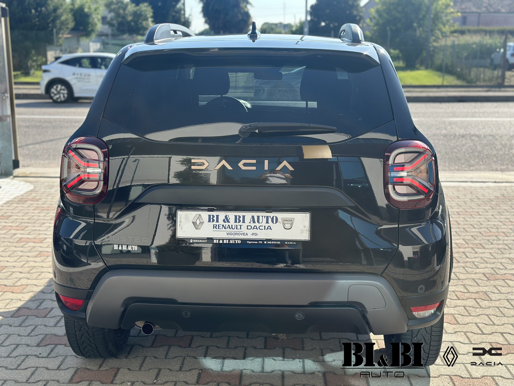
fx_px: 713
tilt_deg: -11.5
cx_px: 257
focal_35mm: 48
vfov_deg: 30.3
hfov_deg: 39.7
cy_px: 193
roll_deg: -0.4
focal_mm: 6.86
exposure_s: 1/2597
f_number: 1.78
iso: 100
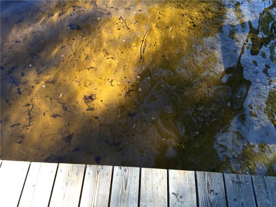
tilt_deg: -58.3
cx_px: 138
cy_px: 104
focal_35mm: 29
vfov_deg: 48.2
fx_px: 231
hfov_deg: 61.7
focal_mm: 4.15
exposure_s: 1/149
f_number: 2.2
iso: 32
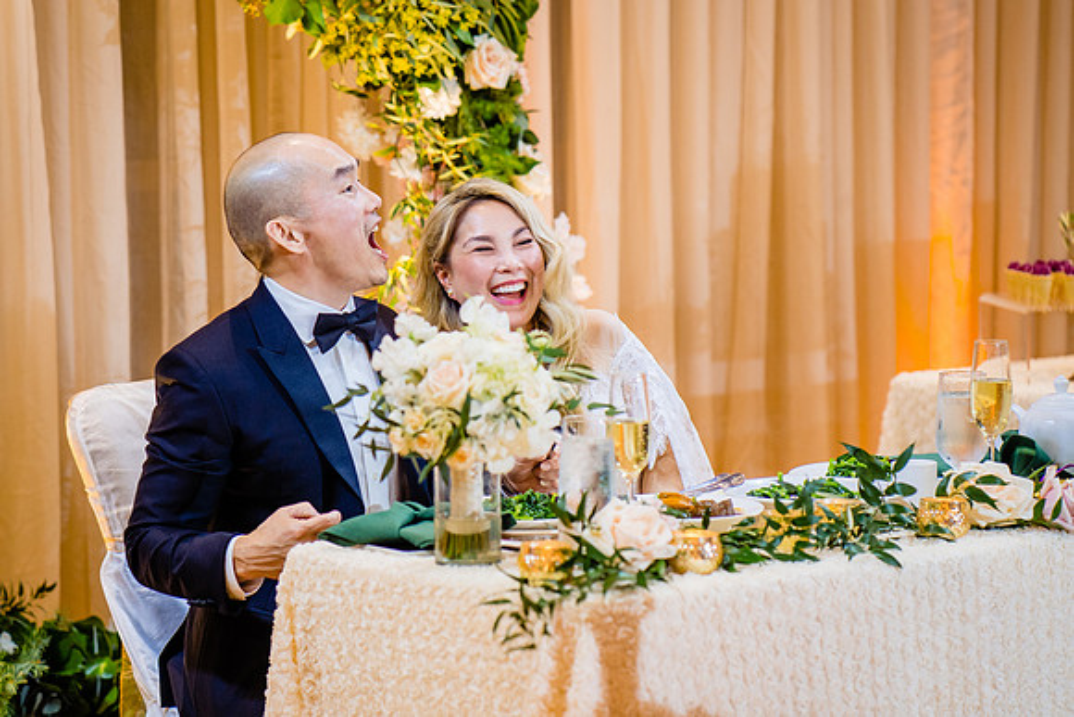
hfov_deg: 18.7
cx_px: 420
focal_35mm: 109
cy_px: 353
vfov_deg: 12.6
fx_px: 3249
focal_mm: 85
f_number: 2.5
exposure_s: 1/200
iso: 1250
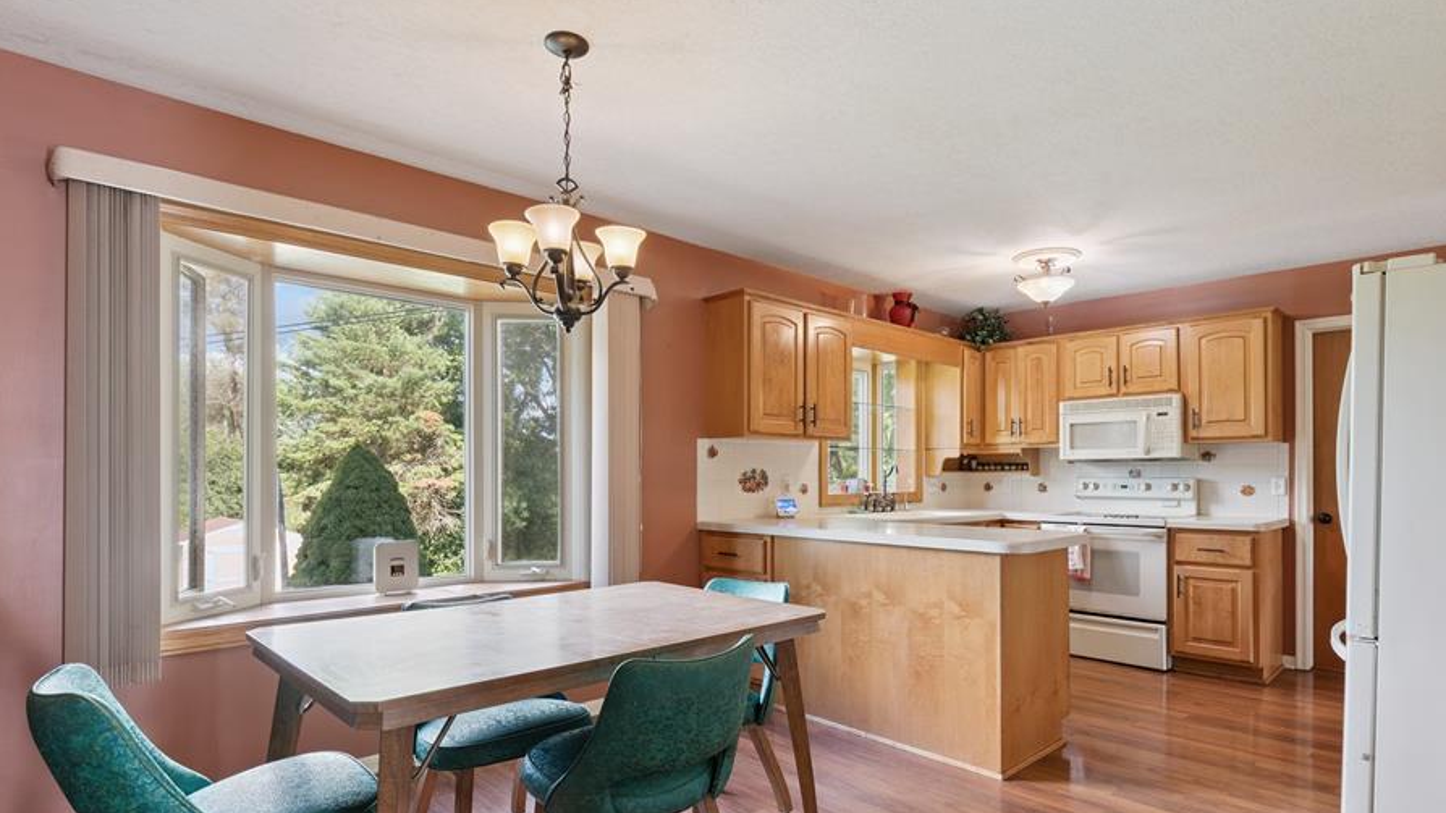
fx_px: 690
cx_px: 763
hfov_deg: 92.6
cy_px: 464
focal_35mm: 18
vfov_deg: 60.8
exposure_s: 1/20
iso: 400
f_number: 8
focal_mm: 10
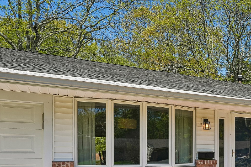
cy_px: 159
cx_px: 242
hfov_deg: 42.3
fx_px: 284
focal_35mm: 41
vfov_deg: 30.9
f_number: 11
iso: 100
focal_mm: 20.9
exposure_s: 1/125
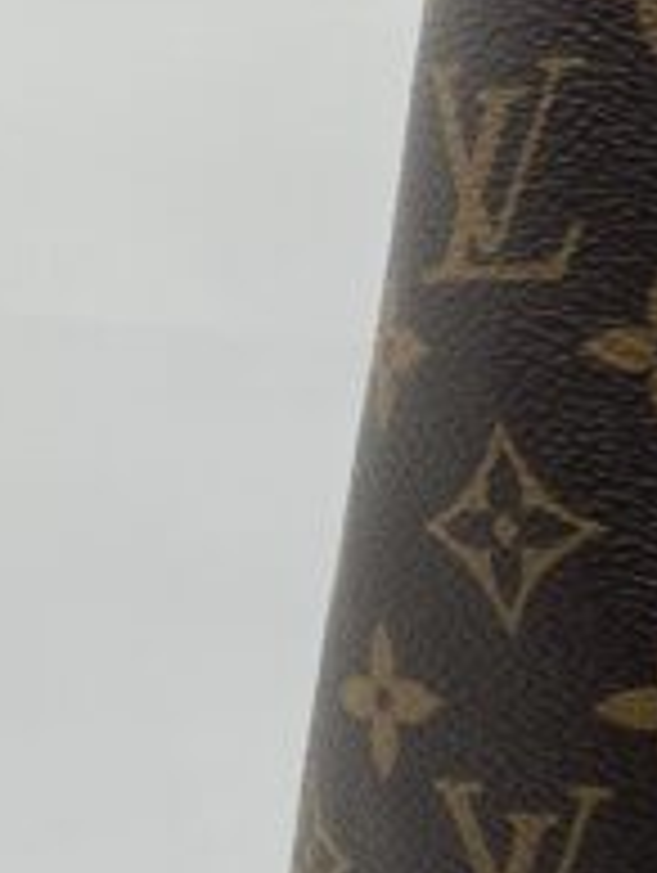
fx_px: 3459
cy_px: 963
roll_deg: +0.0
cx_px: 1210
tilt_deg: -7.4
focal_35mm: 137
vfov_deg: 14.1
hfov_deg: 10.2
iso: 32
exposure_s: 1/142
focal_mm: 4.25
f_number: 1.8
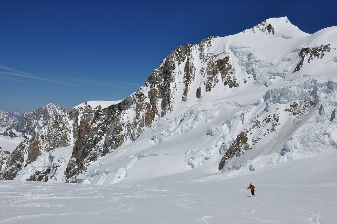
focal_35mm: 42
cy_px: 112
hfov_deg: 46.5
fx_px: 393
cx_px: 168
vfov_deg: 31.8
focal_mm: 28
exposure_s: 1/1000
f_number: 13
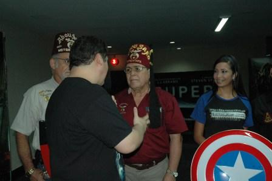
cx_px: 136
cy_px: 90
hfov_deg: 48.0
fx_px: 306
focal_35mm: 40
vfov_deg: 33.0
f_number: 4.5
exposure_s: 1/60
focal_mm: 27
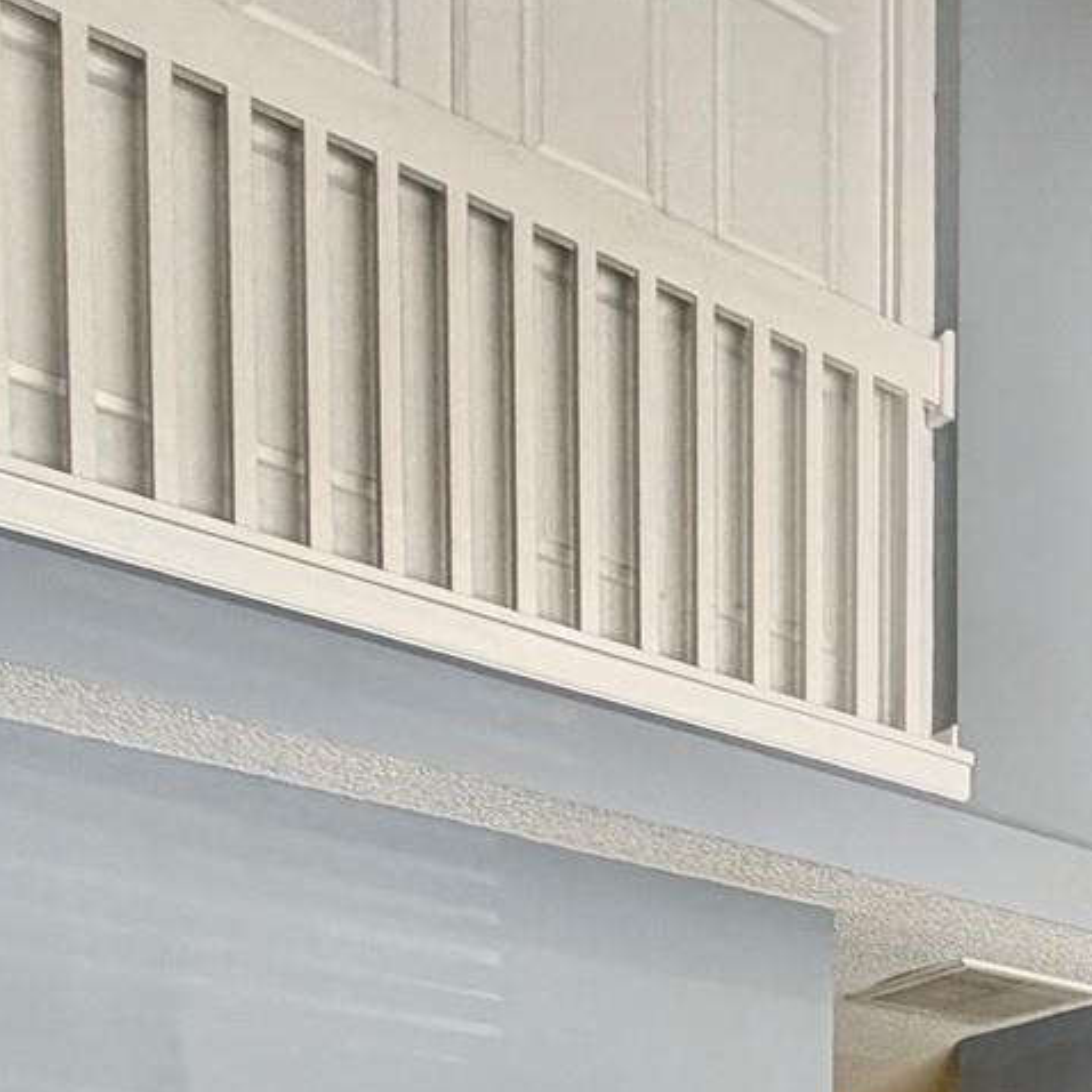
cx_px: 1437
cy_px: 1558
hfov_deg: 26.9
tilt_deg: -3.8
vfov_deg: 25.6
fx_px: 1892
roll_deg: -0.3
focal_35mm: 53
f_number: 2.2
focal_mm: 2.22
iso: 250
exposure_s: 1/120
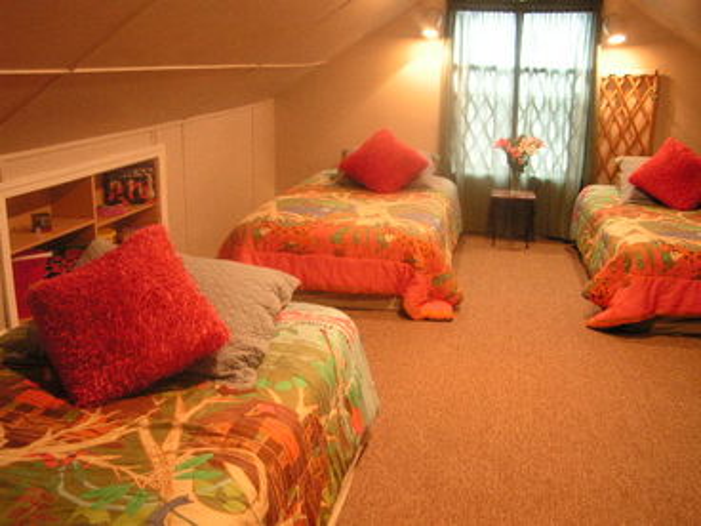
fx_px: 770
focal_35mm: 38
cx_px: 350
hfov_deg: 49.0
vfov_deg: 37.7
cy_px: 263
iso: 200
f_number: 2.8
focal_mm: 6.3
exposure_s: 1/10
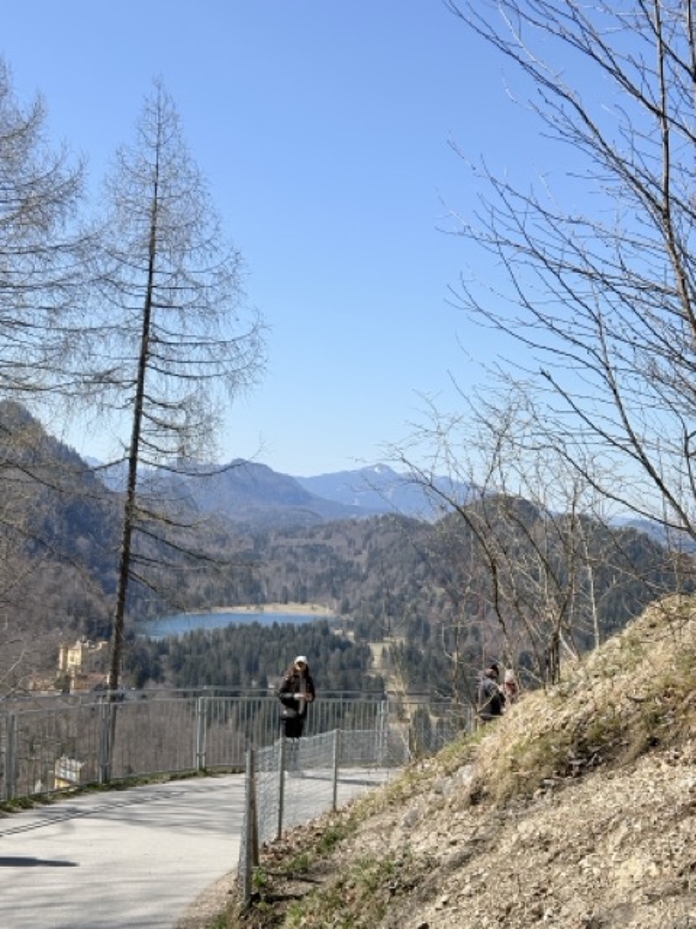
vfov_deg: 36.8
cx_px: 348
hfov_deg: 28.0
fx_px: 1394
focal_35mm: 52
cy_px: 464
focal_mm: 5.96
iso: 32
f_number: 1.6
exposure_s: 1/3448
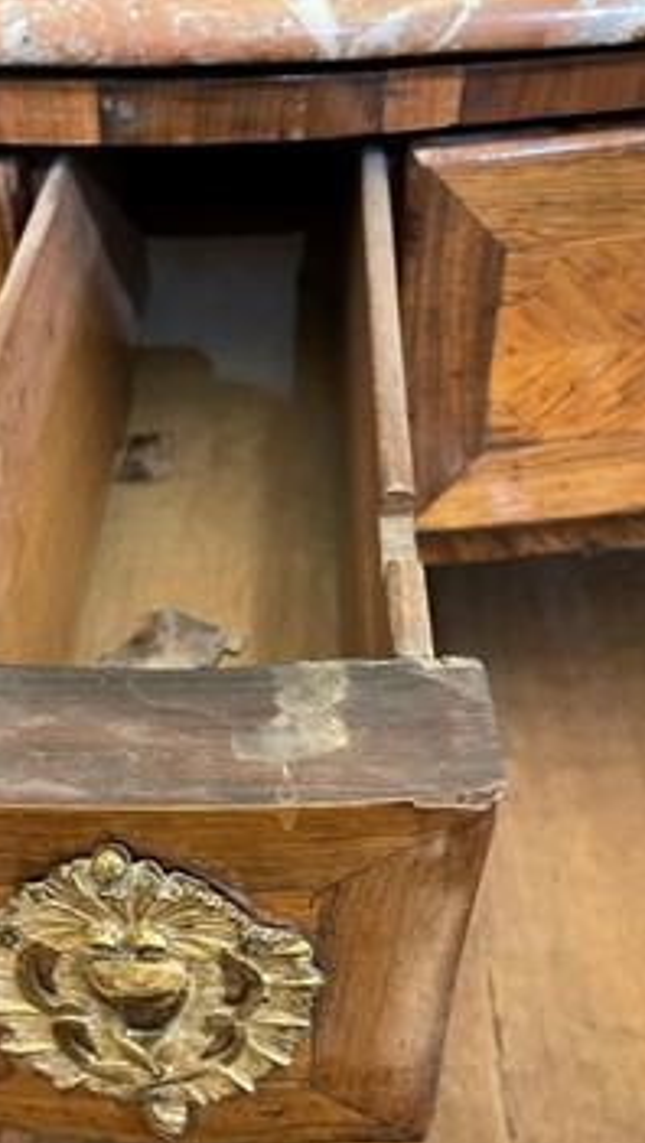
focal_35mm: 31
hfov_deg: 37.3
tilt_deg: -41.9
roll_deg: +3.3
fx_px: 941
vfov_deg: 62.3
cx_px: 199
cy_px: 648
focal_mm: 5.1
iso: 500
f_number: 1.6
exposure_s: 1/33
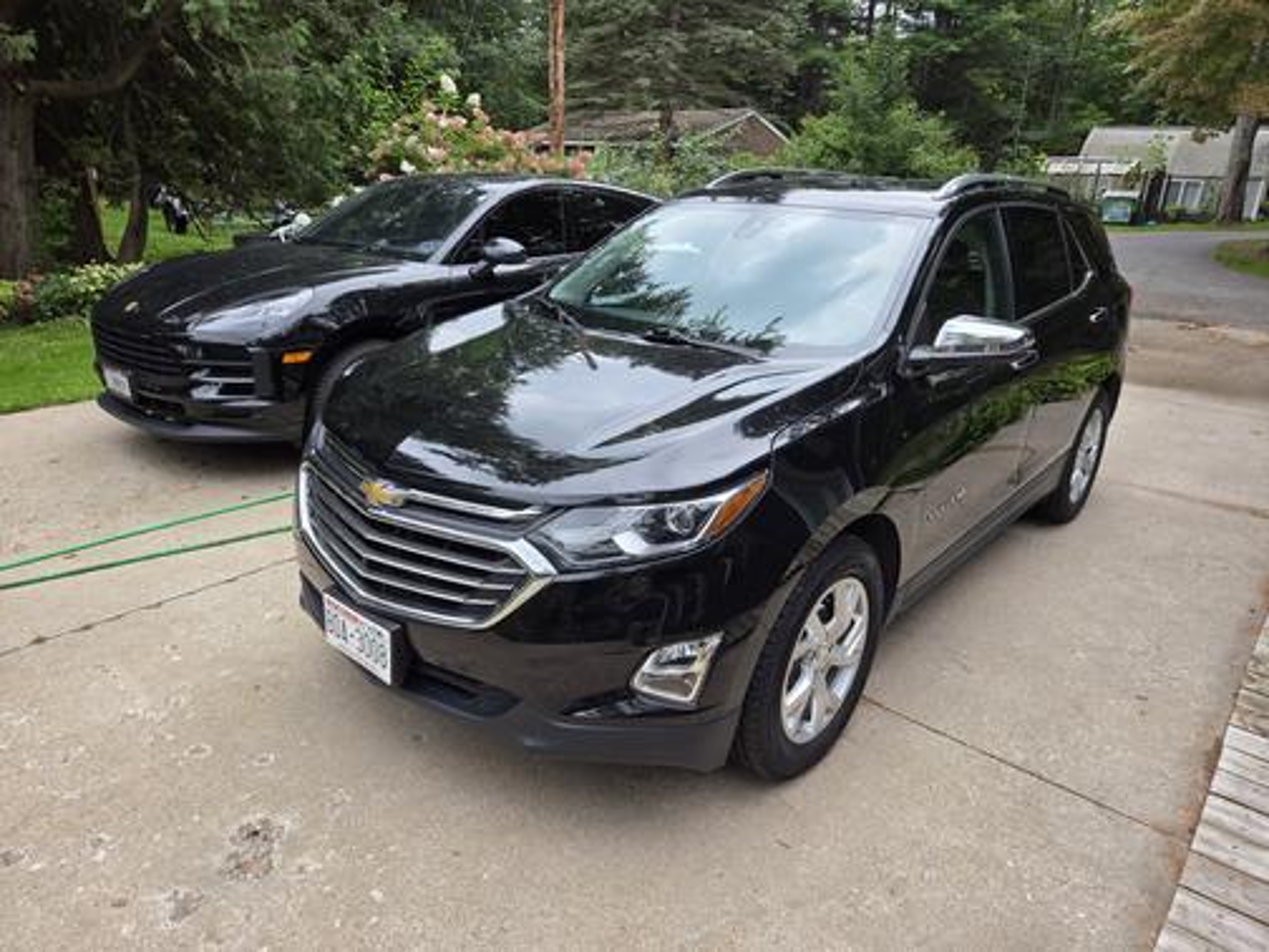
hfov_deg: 73.9
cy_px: 476
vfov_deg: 58.9
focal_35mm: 23
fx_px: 843
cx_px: 634
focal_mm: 5.4
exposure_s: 1/180
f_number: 1.8
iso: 40
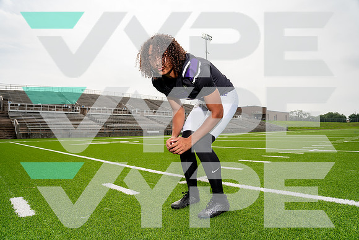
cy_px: 120
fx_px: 239
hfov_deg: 73.7
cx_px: 180
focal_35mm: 24
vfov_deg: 53.2
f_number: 5.6
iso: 100
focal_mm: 24
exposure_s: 1/640
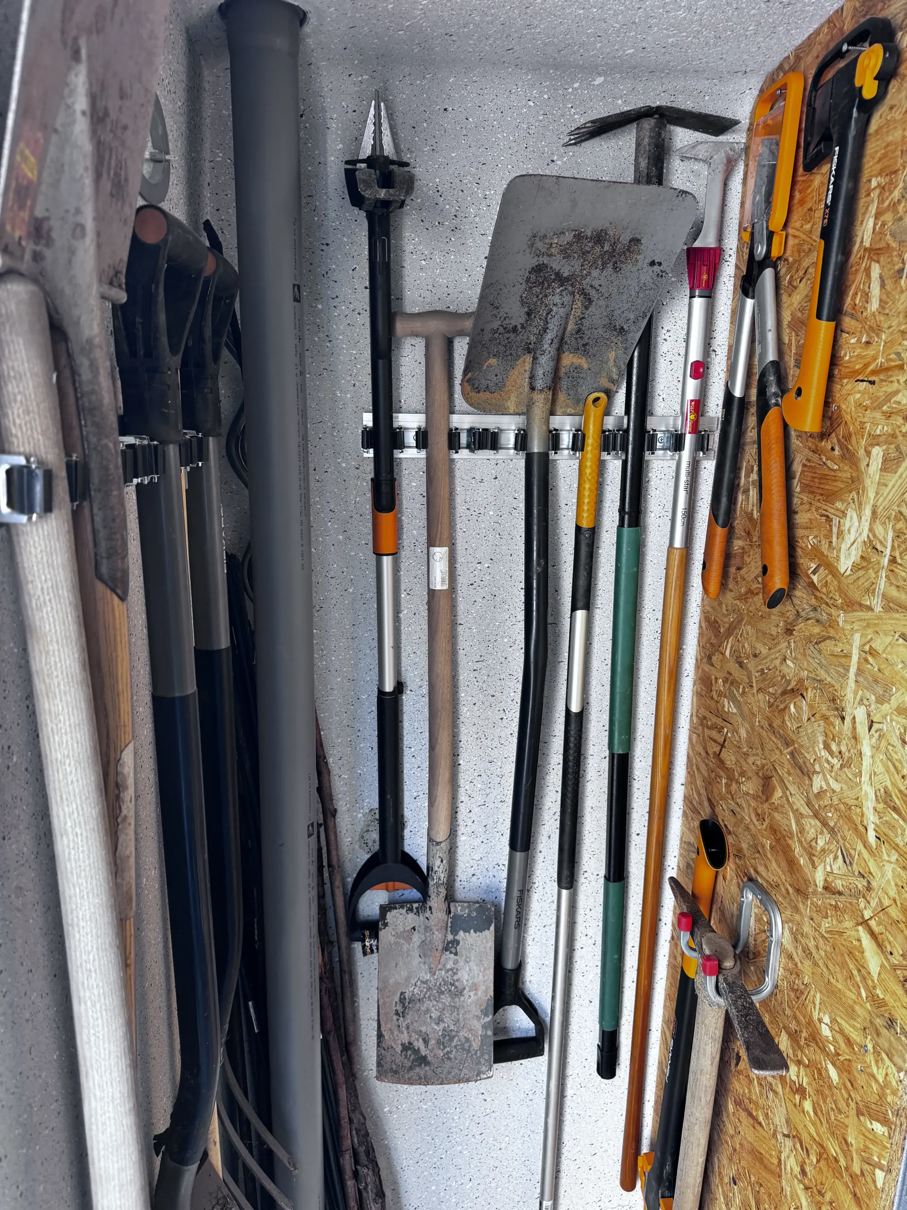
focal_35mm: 24
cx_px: 454
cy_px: 605
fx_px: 838
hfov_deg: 56.8
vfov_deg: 71.6
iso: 160
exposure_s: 1/121
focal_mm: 6.76
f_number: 1.78
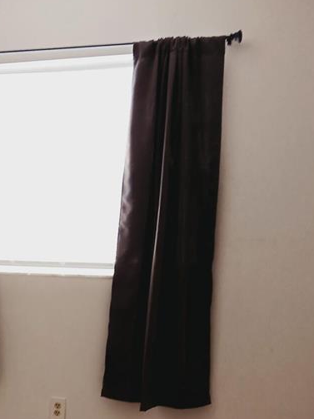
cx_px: -20
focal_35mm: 62
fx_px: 750
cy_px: 422
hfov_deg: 22.5
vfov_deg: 29.1
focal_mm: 3.98
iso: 80
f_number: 1.8
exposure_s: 1/60
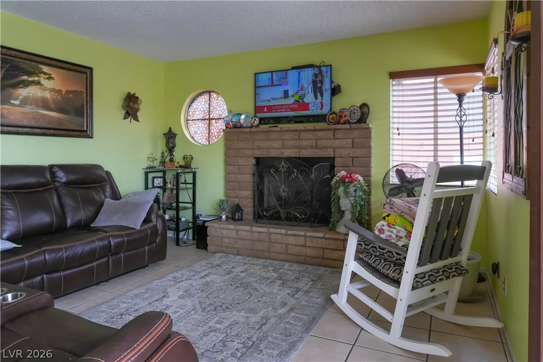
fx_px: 362
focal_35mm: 24
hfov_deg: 73.7
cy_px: 181
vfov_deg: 53.1
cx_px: 272
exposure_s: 1/60.5
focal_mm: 16
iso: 100
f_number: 5.6
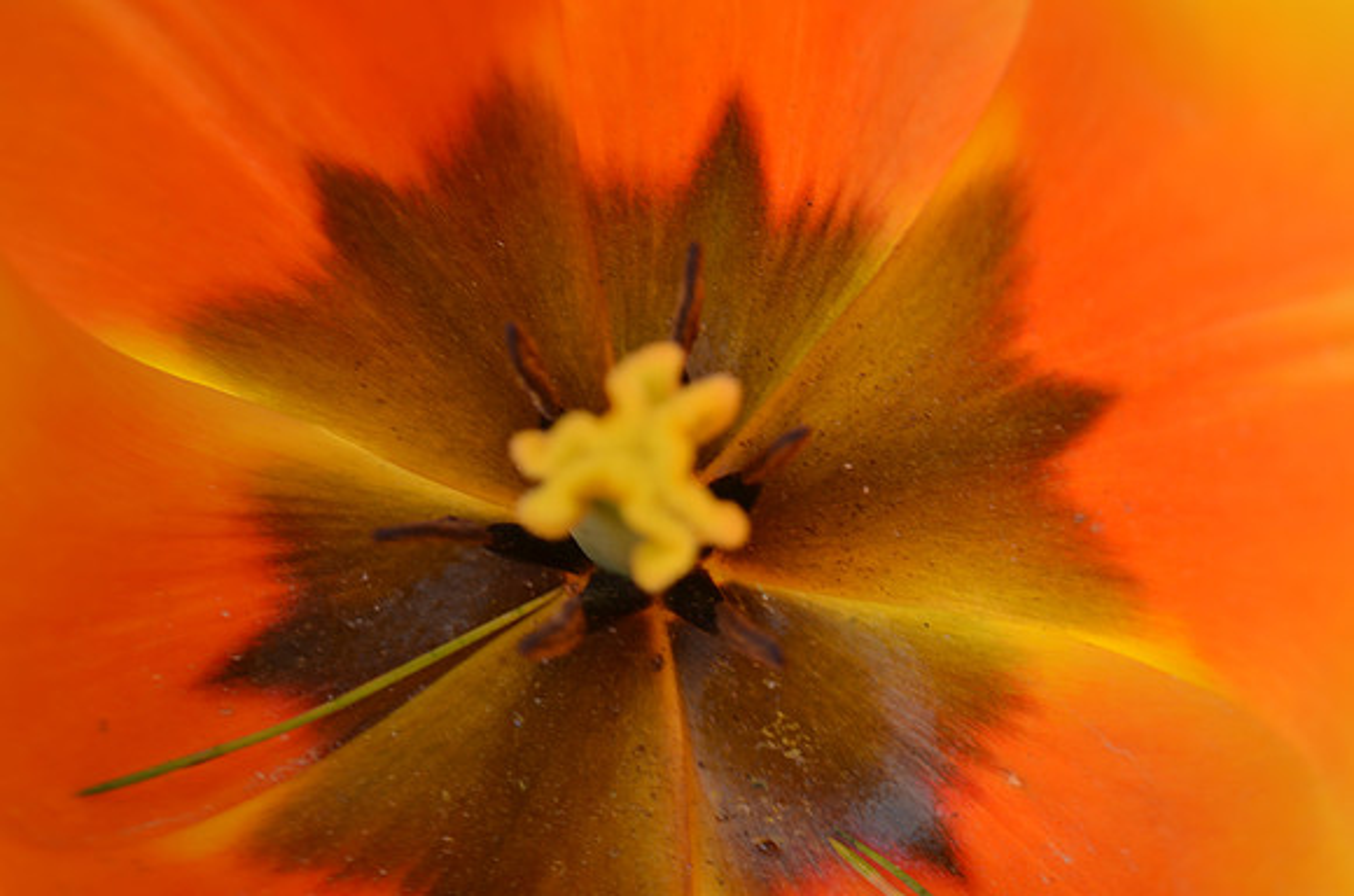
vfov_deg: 18.1
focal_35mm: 75
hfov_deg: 27.0
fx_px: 2815
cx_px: 677
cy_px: 448
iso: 100
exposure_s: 1/50
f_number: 5.6
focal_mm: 50
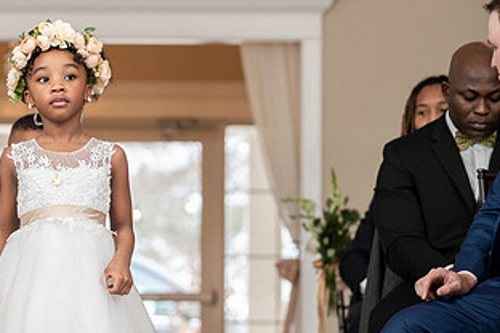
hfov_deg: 8.0
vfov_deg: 5.3
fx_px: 3569
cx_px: 36
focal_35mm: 257
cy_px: 209
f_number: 4
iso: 2000
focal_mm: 117
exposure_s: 1/200
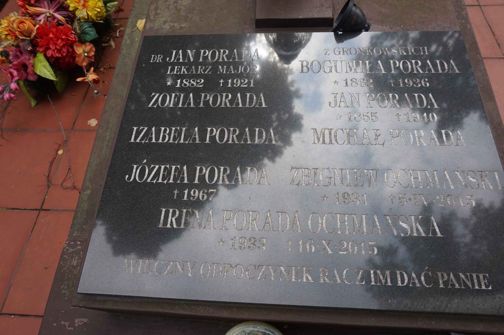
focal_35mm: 24
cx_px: 252
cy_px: 168
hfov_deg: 73.8
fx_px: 336
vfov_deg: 53.1
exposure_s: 1/200
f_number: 5.6
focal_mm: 16
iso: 100
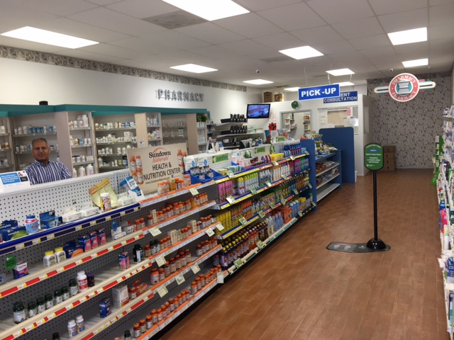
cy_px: 170
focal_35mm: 29
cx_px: 227
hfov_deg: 61.7
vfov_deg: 48.2
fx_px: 380
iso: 50
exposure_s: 1/30
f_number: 2.2
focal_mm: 4.15
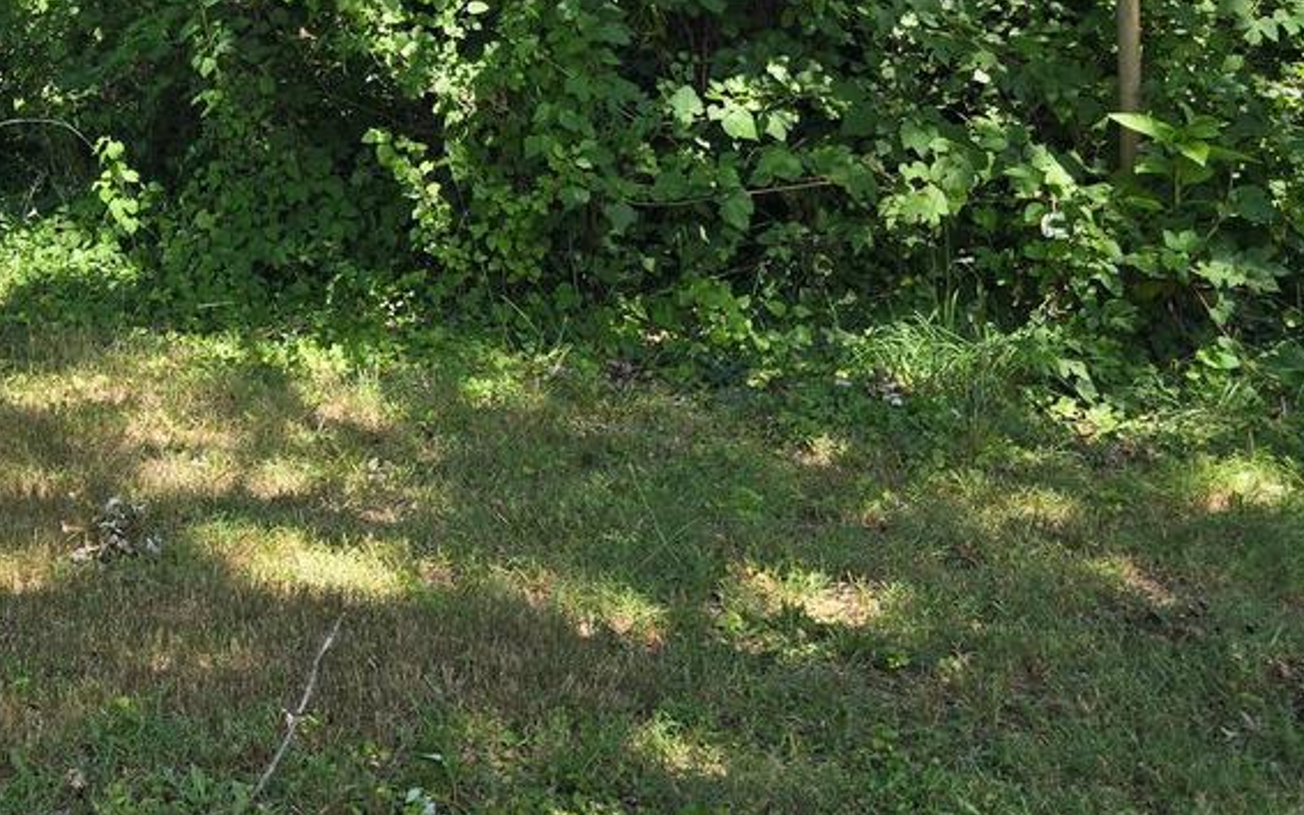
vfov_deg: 20.0
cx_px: -194
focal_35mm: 62
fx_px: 2204
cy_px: -92
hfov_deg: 29.2
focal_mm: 6.3
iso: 12
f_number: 1.7
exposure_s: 1/203
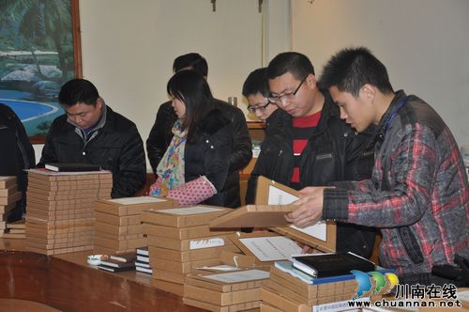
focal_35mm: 75
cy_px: 156
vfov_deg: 18.1
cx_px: 234
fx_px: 976
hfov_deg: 27.0
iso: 800
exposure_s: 1/60
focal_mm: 50
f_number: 5
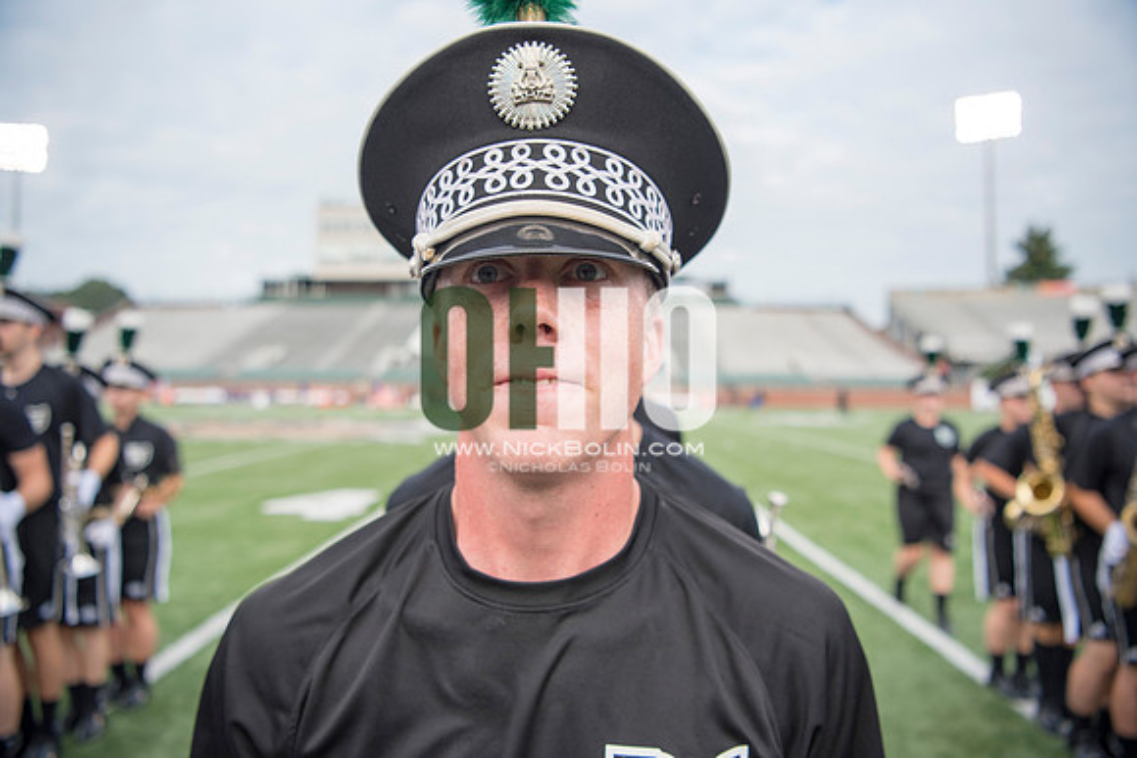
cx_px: 568
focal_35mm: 24
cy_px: 379
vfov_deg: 53.2
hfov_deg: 73.7
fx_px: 758
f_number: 2.8
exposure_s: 1/2000
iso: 400
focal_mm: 24
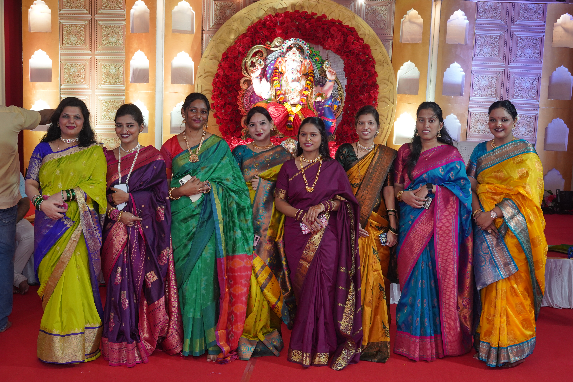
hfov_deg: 39.6
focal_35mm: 50
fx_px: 796
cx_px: 286
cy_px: 191
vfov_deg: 27.0
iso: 1600
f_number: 6.3
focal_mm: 50
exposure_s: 1/125
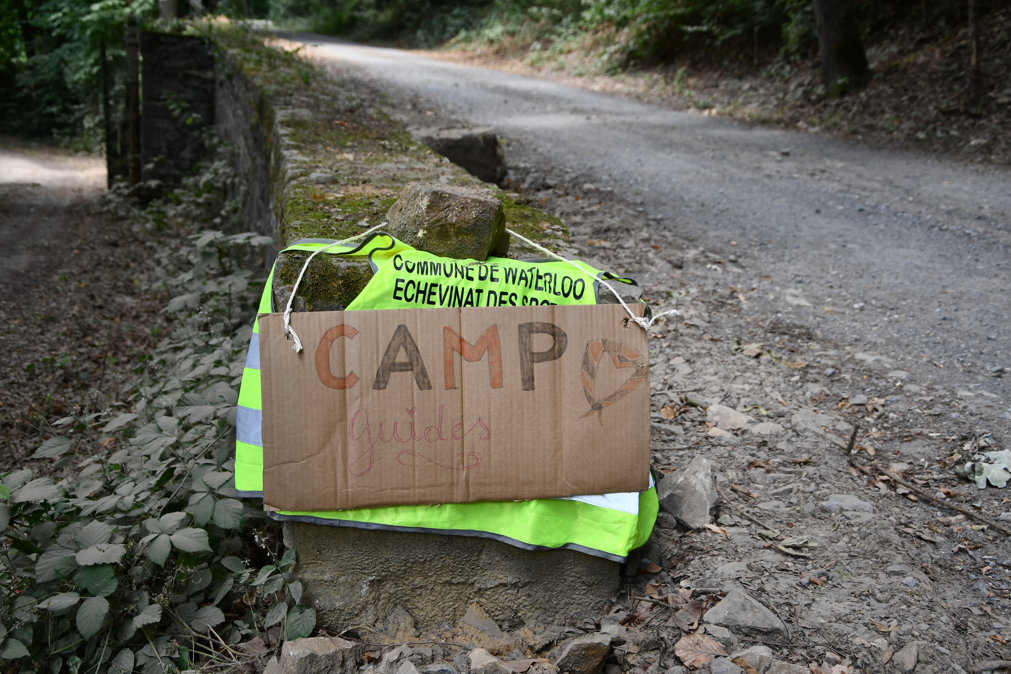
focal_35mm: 48
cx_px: 506
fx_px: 1348
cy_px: 337
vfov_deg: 28.1
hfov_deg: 41.1
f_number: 5.6
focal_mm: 32
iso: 360
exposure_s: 1/250
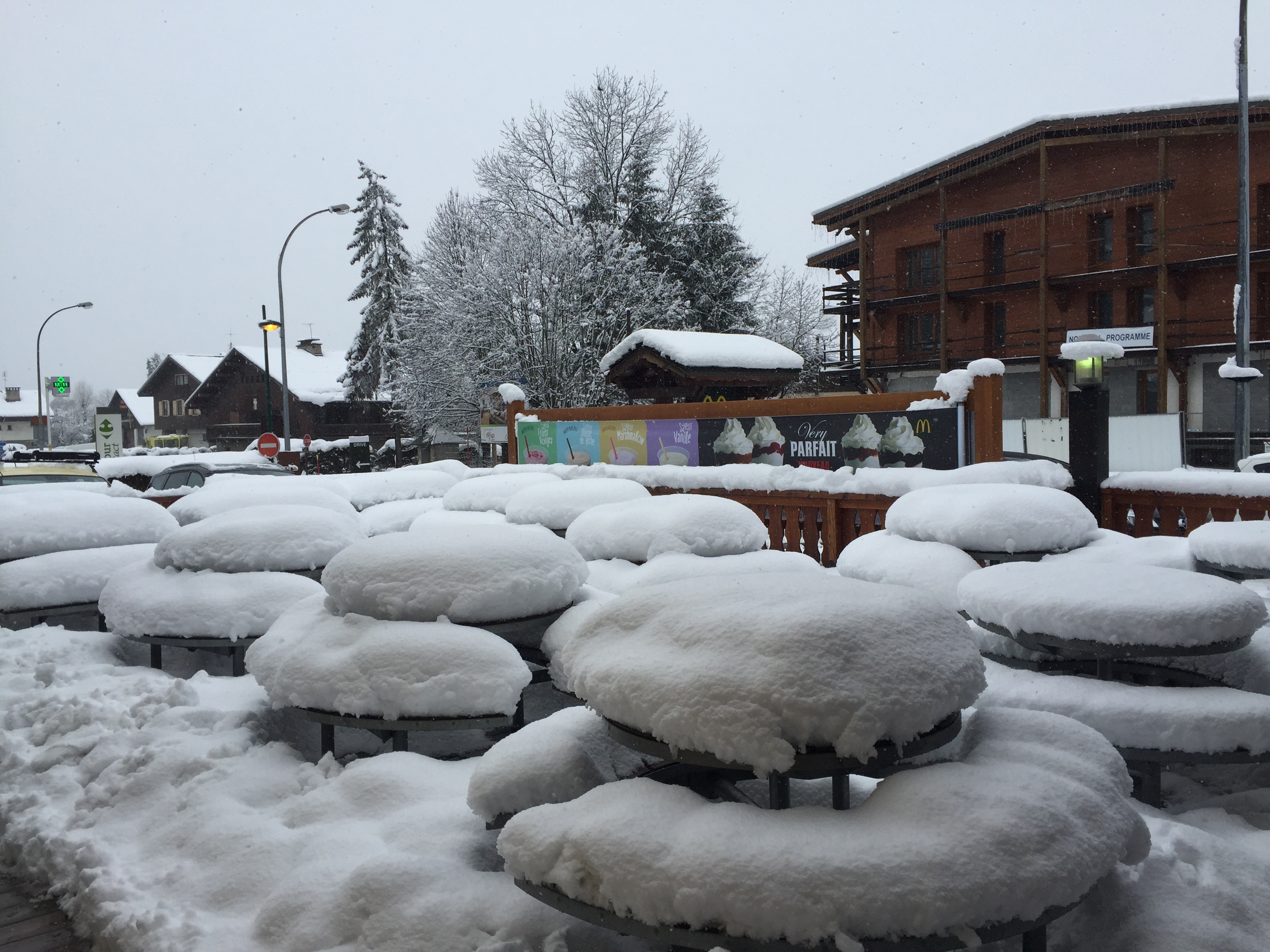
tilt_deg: -2.2
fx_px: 1064
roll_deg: +1.9
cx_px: 635
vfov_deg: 48.2
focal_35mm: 29
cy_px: 476
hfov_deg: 61.7
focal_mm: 4.15
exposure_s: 1/2198
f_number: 2.2
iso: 32
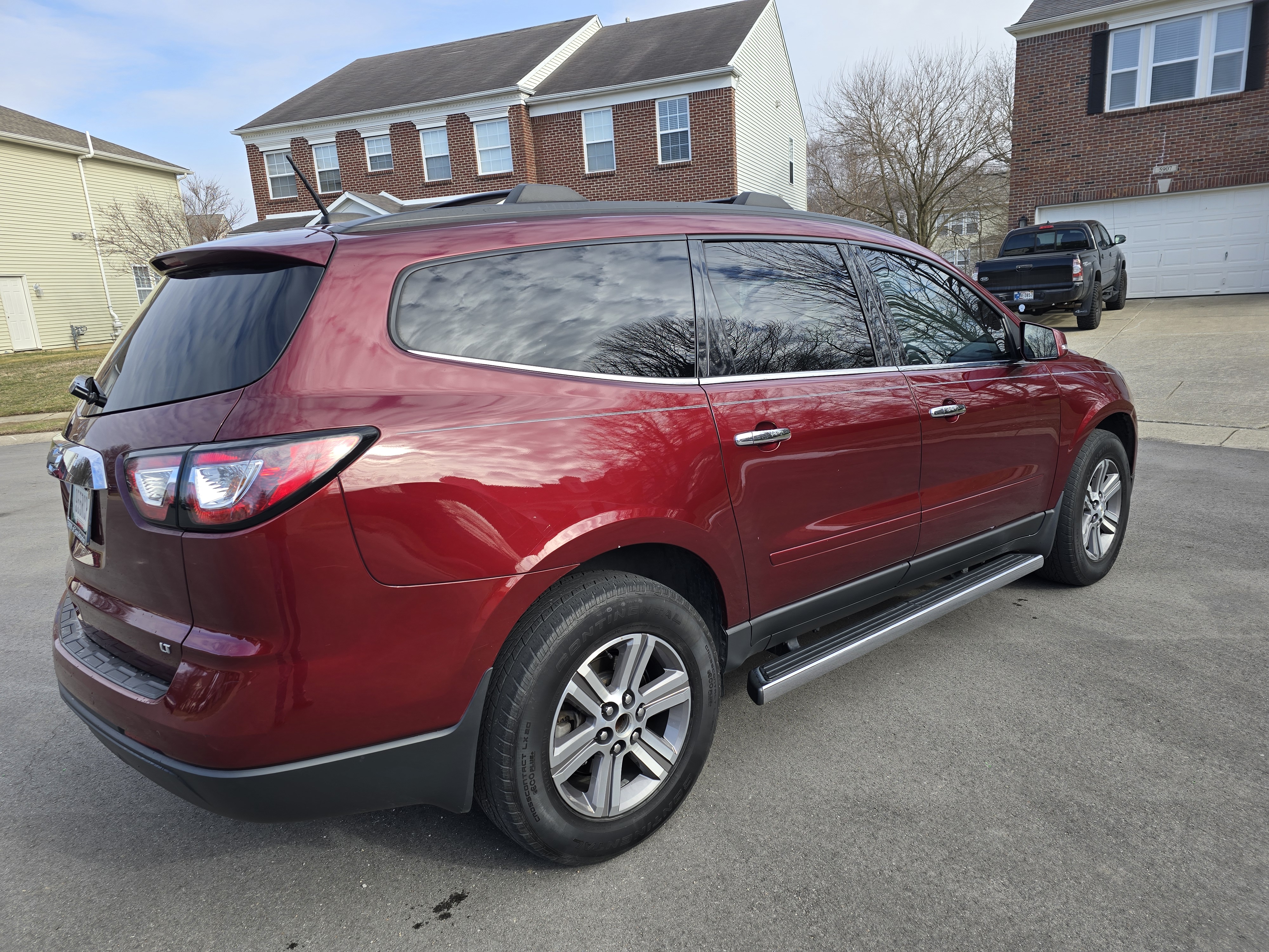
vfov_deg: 58.9
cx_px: 634
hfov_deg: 73.9
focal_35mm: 23
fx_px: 843
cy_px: 476
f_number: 1.7
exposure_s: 1/358
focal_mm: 6.3
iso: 12
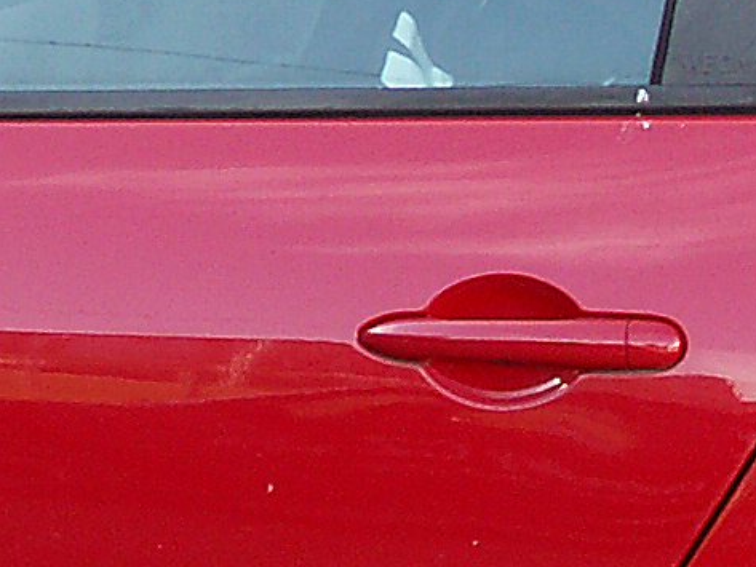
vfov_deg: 4.5
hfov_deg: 5.9
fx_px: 7231
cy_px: -238
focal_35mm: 331
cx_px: -257
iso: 64
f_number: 3.2
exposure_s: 1/60
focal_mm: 12.41
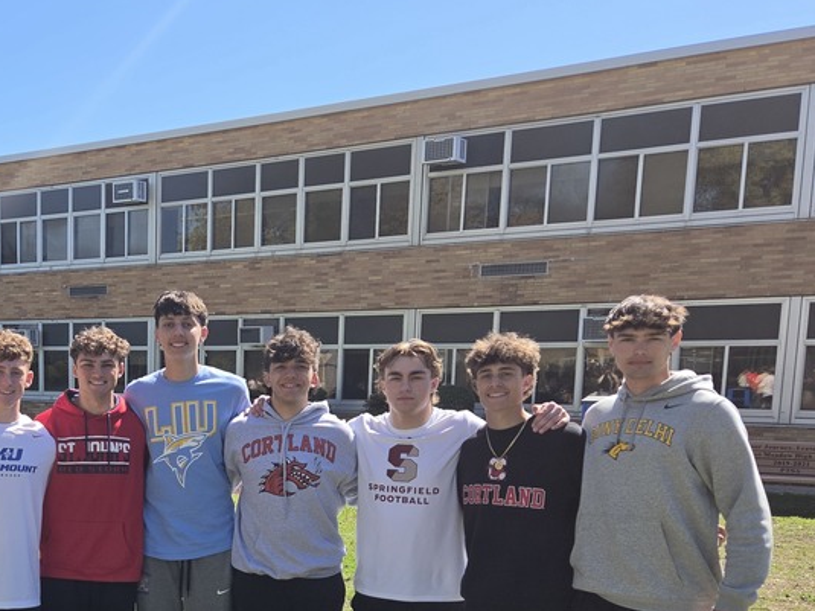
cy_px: 520
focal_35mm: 44
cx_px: 149
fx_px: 1036
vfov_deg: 31.7
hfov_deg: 40.9
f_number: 1.8
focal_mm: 5.4
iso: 80
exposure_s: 1/3309
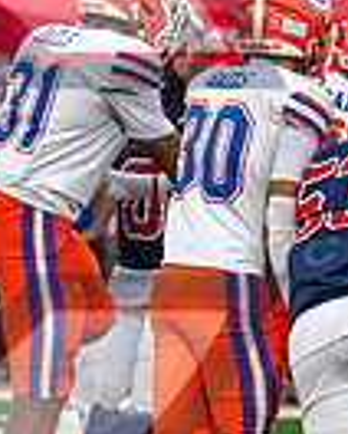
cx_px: 186
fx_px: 10969
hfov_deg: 1.8
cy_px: 469
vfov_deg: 2.3
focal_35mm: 854
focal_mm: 120
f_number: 2.8
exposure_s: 1/1000
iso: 800
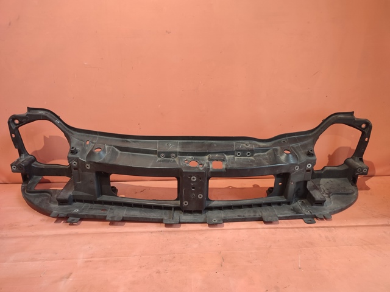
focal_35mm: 25
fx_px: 282
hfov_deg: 69.4
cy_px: 146
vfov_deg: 54.9
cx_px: 195
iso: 378
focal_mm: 6.04
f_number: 1.9
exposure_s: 1/33
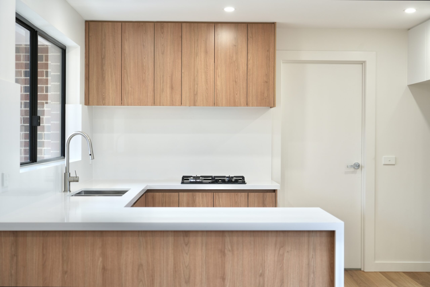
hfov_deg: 38.9
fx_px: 609
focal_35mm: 51
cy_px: 144
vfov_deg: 26.5
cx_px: 215
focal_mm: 51
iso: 200
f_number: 4
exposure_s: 1/60
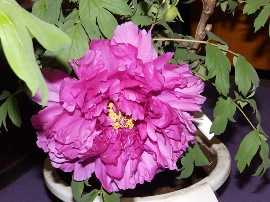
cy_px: 101
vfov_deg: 19.4
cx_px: 135
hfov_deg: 25.7
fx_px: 593
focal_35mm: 76
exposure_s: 1/60
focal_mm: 13.6
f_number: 4.8
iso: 800
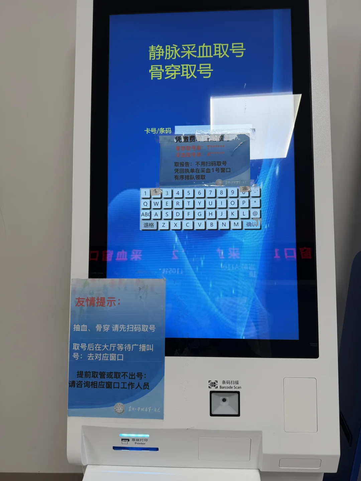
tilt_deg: -18.9
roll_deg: +1.2
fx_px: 334
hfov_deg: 56.8
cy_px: 240
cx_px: 180
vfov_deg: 71.6
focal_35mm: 24
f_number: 1.78
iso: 80
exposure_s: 1/100
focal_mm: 6.76
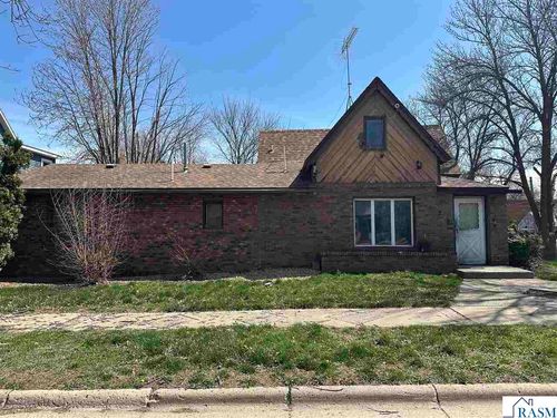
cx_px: 278
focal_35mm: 24
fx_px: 386
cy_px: 209
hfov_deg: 71.6
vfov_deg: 56.8
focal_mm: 6.86
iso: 80
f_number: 1.78
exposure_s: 1/3472
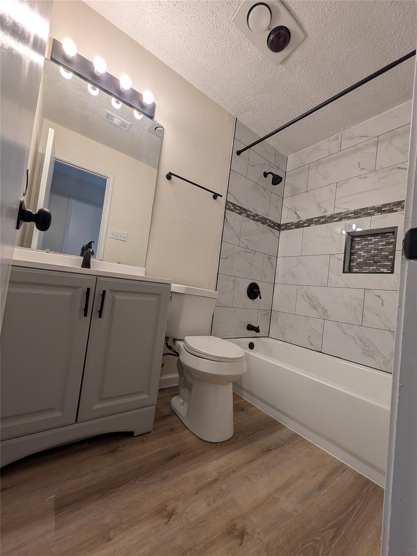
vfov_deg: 106.2
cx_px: 208
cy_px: 278
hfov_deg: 89.9
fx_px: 209
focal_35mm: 13
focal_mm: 1.54
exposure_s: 1/60
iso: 30
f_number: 2.2
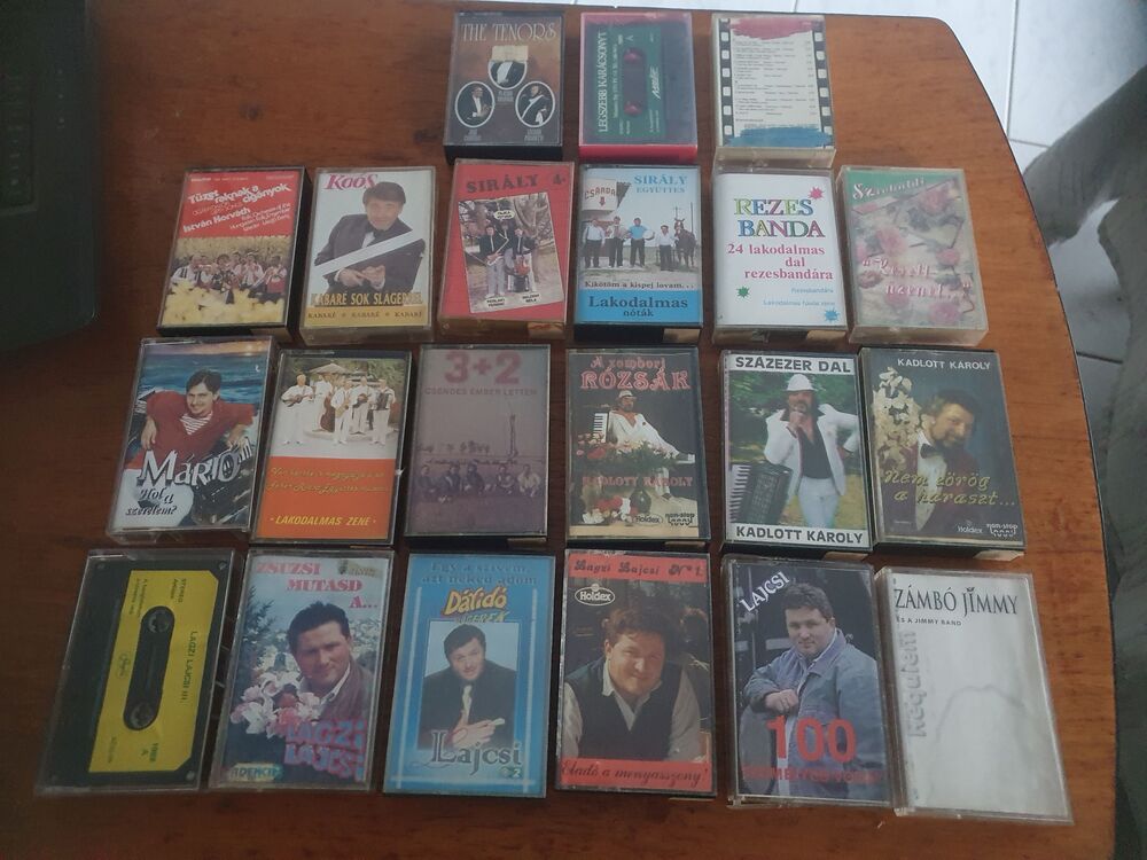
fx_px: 862
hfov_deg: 67.3
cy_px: 430
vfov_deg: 53.1
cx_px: 574
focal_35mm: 26
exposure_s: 1/25
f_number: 1.5
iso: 640
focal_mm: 4.32
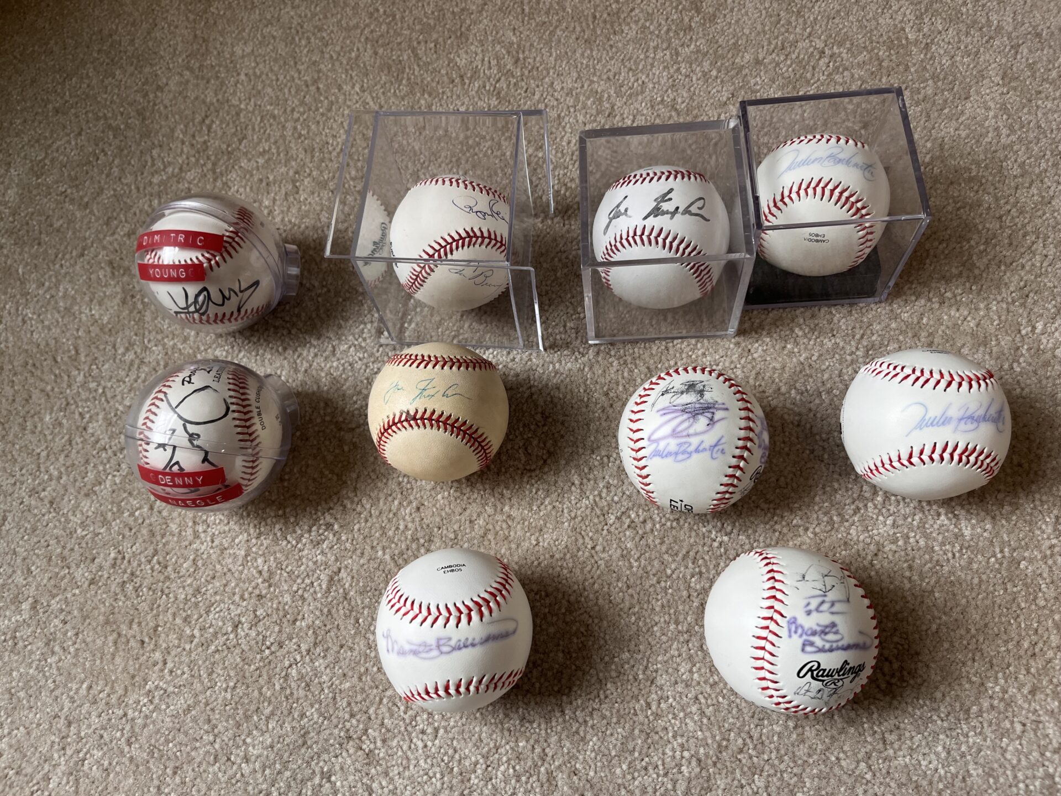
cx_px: 530
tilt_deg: -65.5
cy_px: 398
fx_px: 797
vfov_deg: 53.1
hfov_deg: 67.3
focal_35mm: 26
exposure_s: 1/60
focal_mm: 5.1
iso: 64
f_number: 1.6
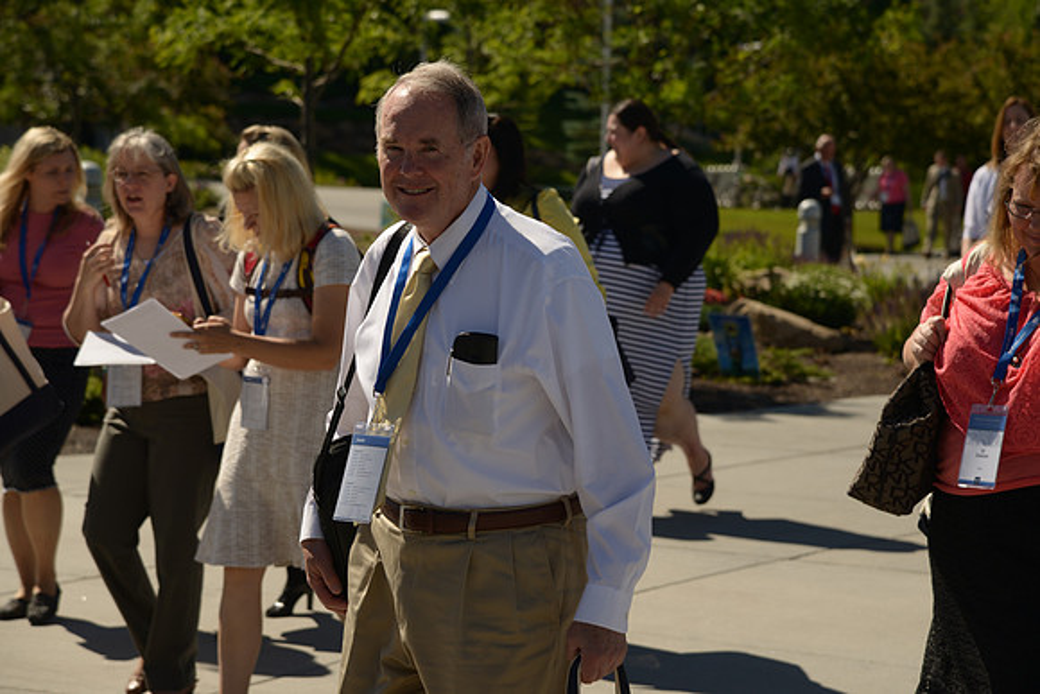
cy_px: 347
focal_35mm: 120
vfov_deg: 11.4
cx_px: 520
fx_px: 3467
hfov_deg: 17.1
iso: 100
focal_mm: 120
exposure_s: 1/400
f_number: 8
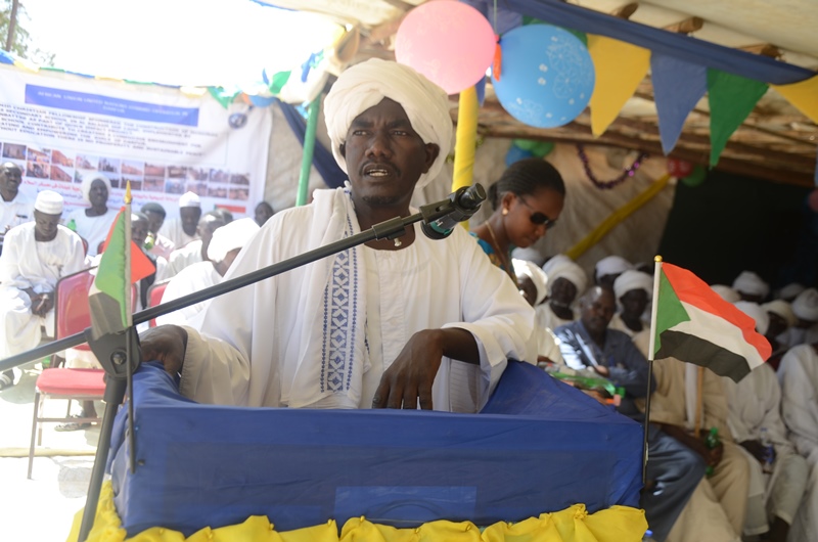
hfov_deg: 51.4
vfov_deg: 35.3
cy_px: 271
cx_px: 409
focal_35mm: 38
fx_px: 850
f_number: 13
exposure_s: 1/160
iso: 100
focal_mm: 25
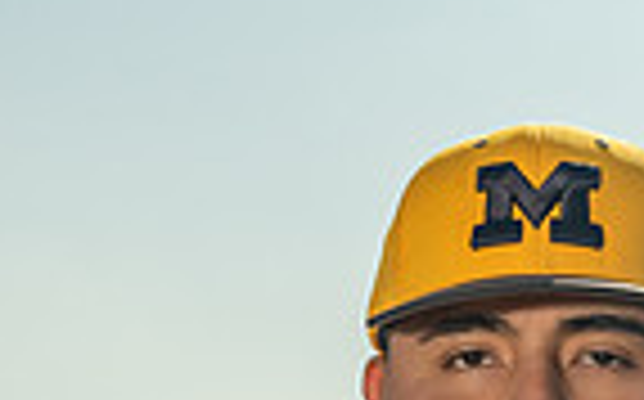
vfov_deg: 6.6
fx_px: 3313
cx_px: 437
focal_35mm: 189
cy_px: 957
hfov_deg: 11.1
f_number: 5.6
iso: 500
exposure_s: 1/200
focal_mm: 59
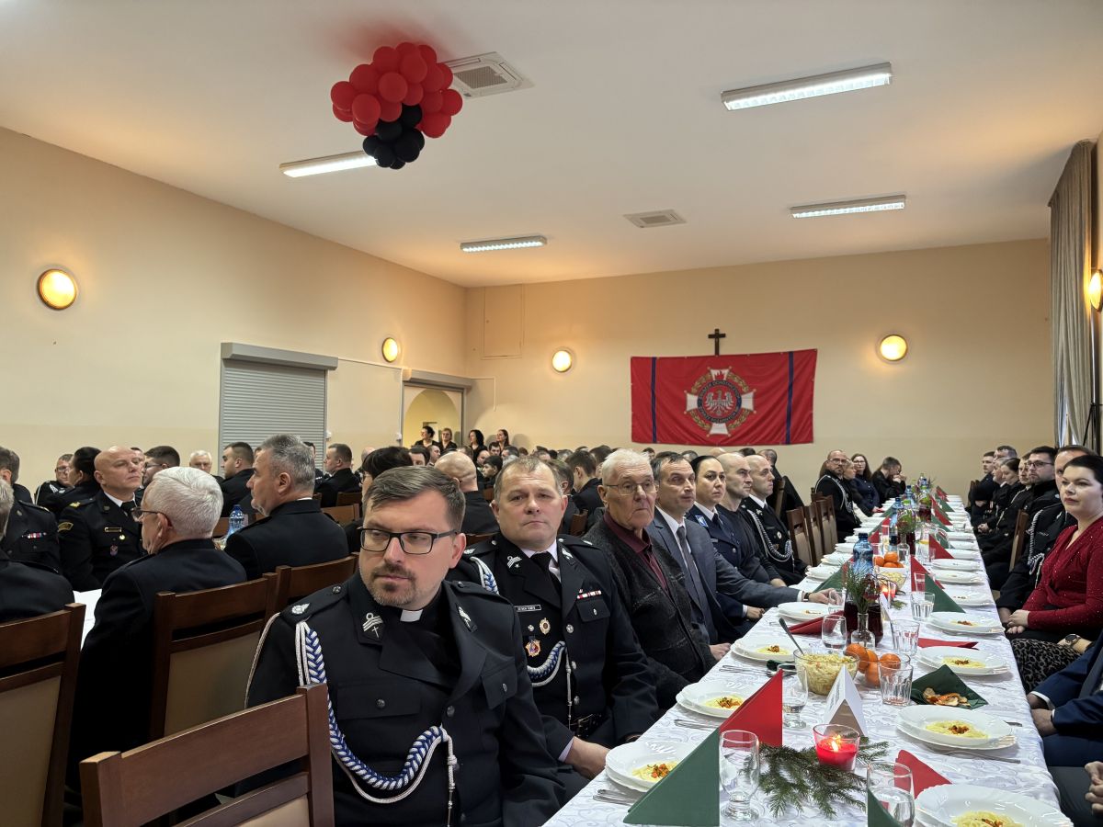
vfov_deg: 53.1
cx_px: 552
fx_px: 828
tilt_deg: +2.2
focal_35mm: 26
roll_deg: -0.2
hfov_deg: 67.3
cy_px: 414
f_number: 1.6
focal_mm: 5.96
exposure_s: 1/33
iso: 400
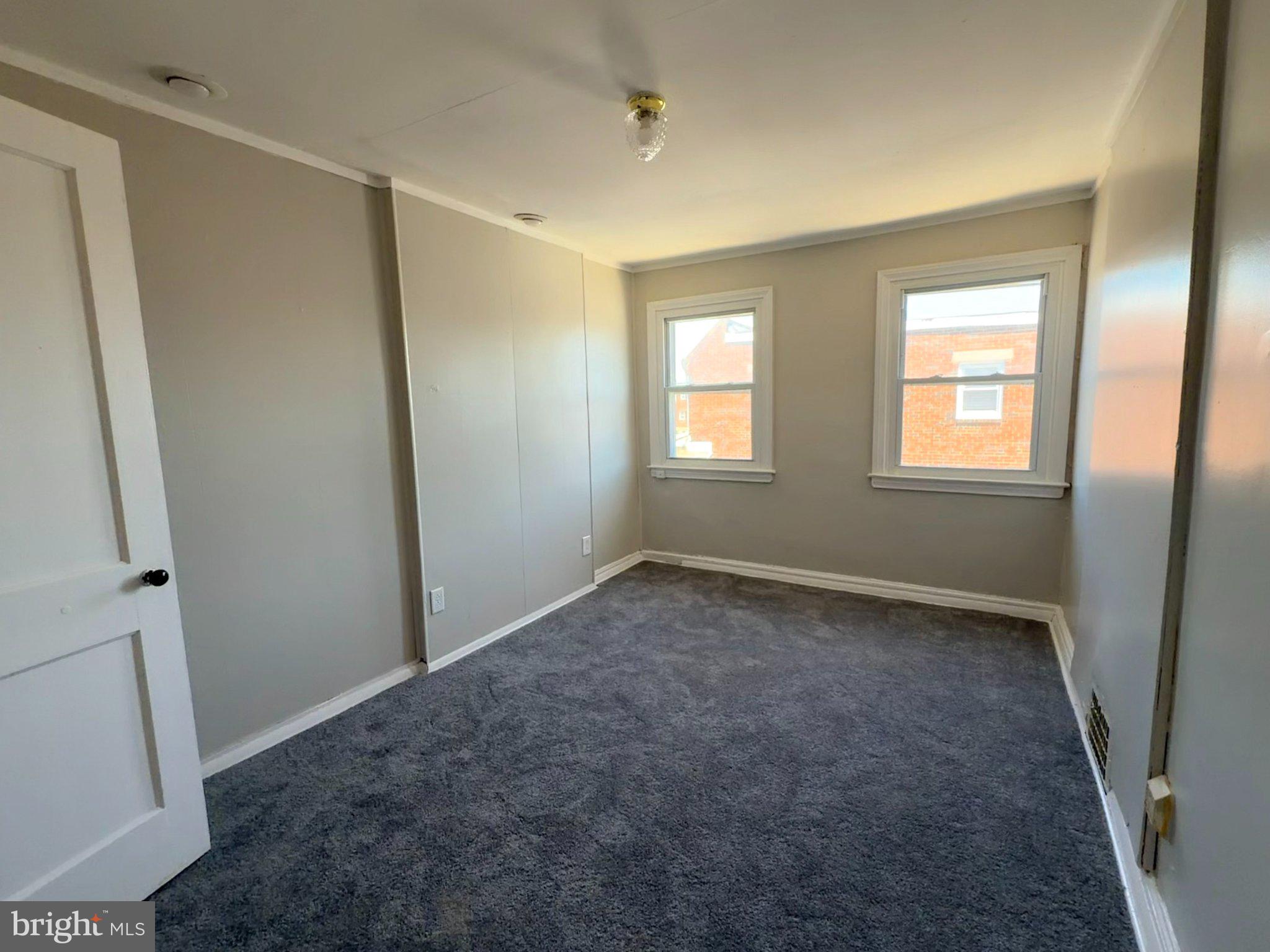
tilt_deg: -7.5
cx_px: 635
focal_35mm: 14
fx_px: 514
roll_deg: +1.5
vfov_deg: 85.7
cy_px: 476
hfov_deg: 102.1
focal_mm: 2.22
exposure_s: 1/121
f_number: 2.2
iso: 25
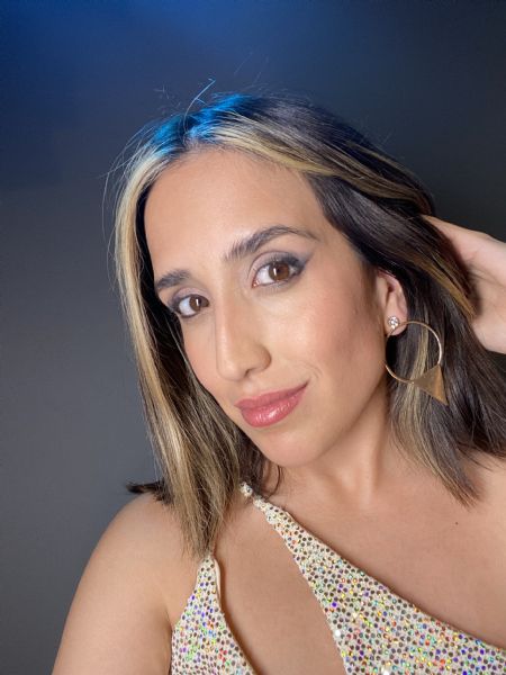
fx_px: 585
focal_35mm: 30
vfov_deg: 60.0
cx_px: 253
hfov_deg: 46.8
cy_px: 338
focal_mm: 2.71
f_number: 2.2
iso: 80
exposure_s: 1/100
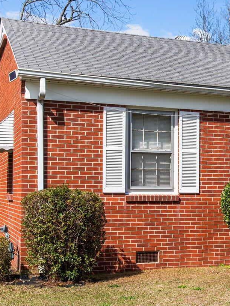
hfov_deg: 19.7
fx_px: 620
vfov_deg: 27.7
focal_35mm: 70
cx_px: 280
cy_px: 123
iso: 160
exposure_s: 1/500
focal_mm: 29
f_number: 8
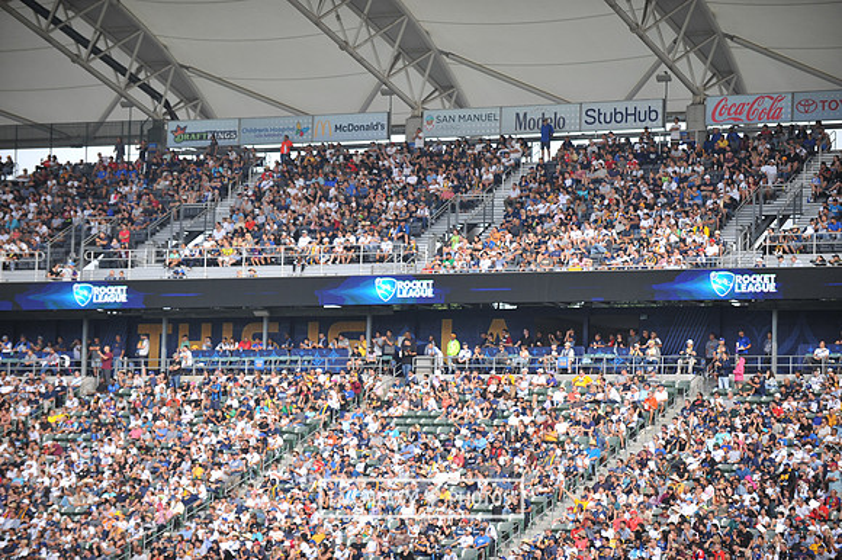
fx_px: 3156
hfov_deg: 15.2
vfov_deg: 10.1
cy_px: 280
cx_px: 421
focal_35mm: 135
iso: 280
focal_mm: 135
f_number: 2.8
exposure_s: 1/1250
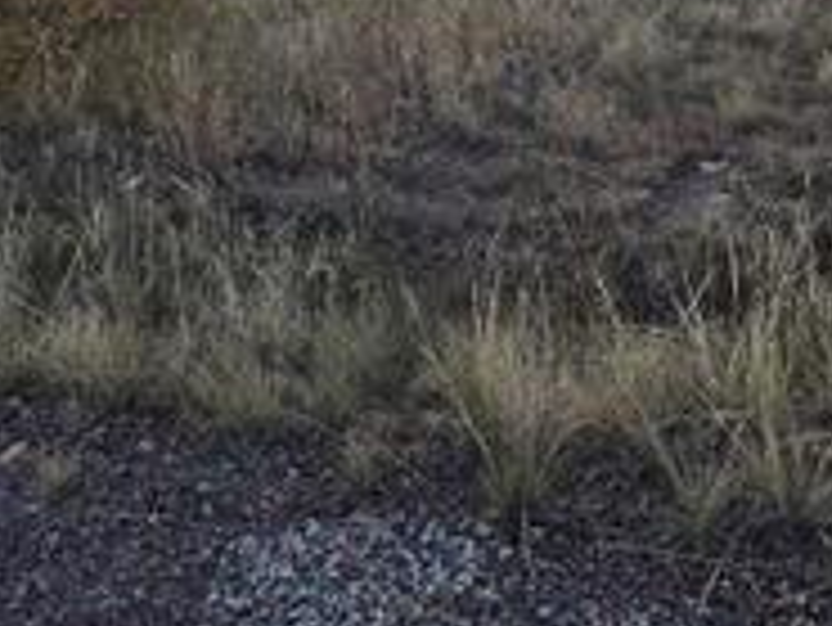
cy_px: -54
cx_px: 499
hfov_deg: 41.9
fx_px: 1082
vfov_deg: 29.3
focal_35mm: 45
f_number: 2.2
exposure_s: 1/692
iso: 50
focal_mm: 2.2
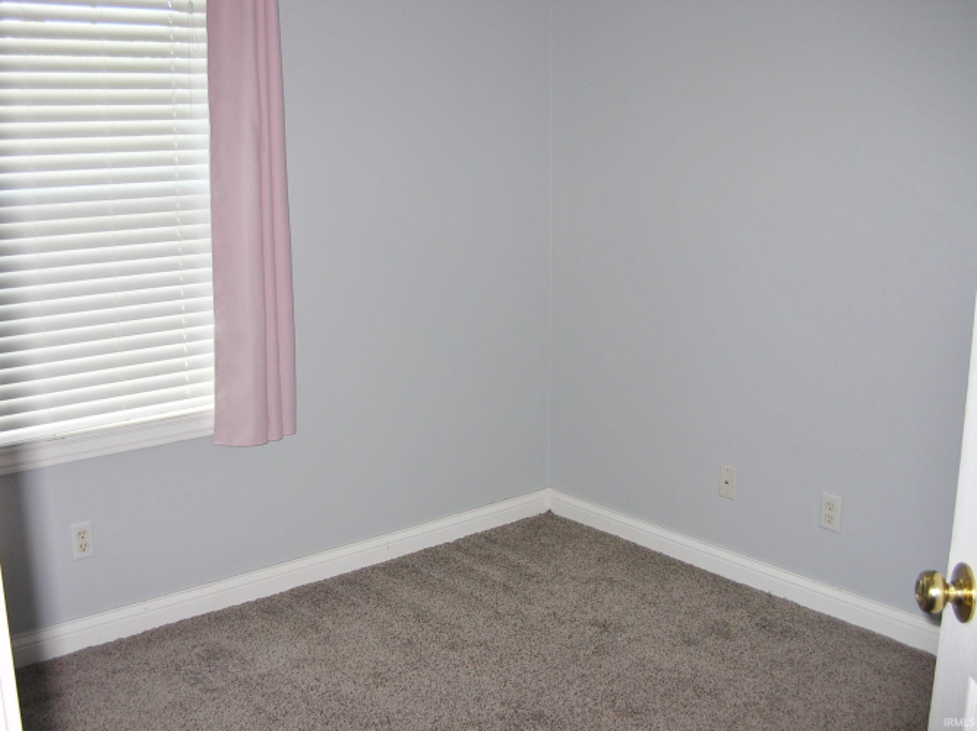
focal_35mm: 36
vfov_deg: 39.6
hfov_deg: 51.4
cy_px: 366
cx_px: 488
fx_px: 1015
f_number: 2.7
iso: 50
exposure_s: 1/60.1
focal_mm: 6
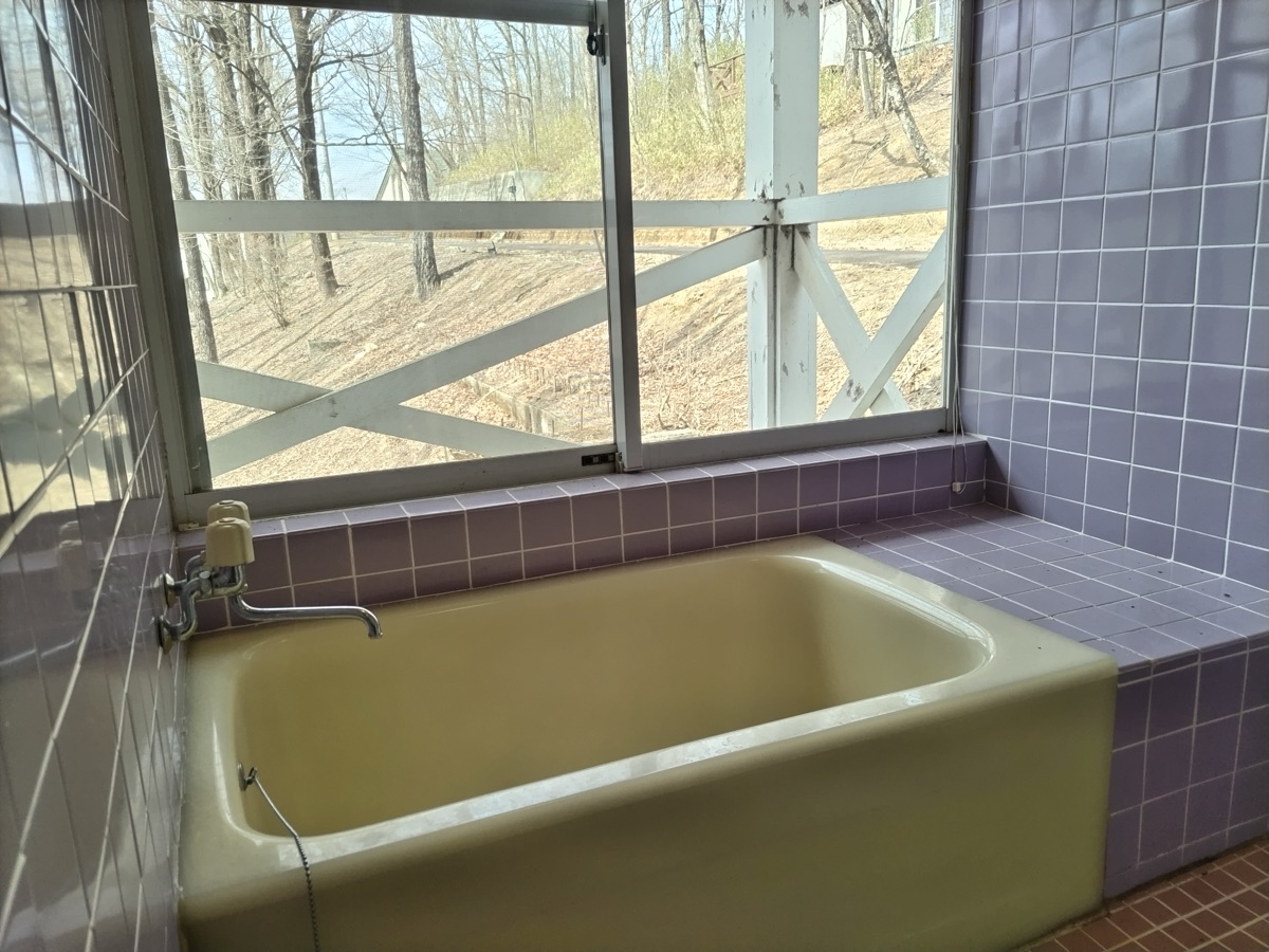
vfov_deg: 53.1
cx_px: 634
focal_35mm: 26
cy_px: 476
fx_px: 953
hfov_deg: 67.3
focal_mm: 4.8
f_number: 1.79
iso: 169
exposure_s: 1/100
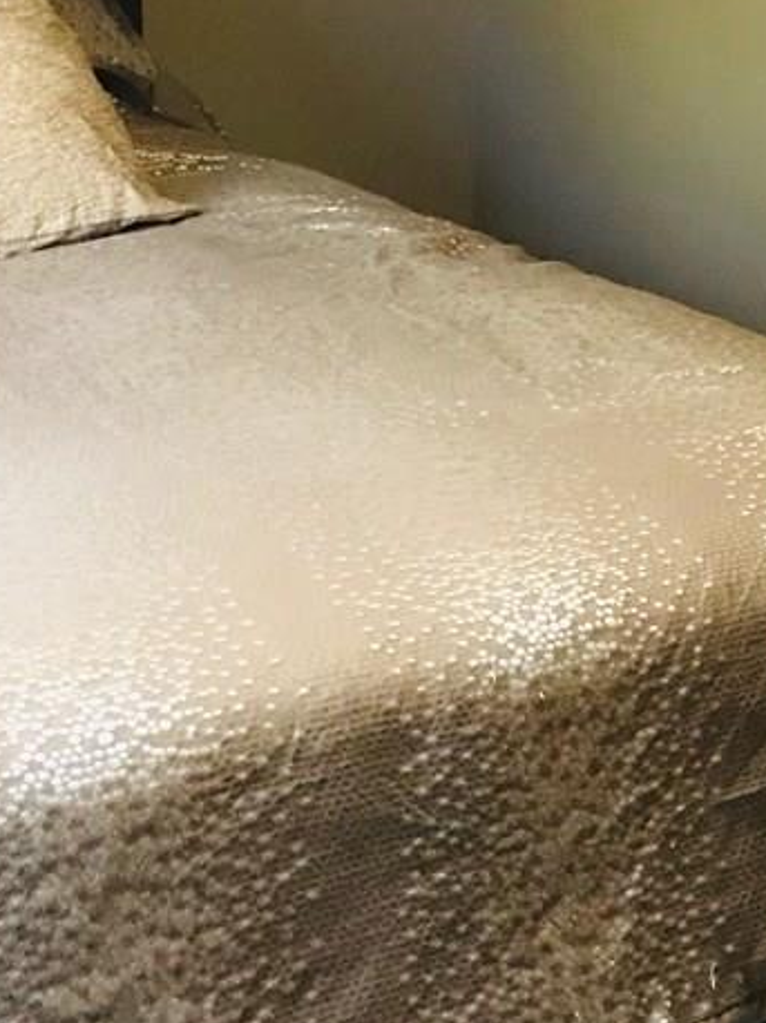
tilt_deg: -13.2
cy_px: 302
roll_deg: -0.1
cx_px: 400
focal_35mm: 94
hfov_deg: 15.7
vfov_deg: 20.8
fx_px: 2776
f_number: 1.8
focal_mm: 3.99
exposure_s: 1/4
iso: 100
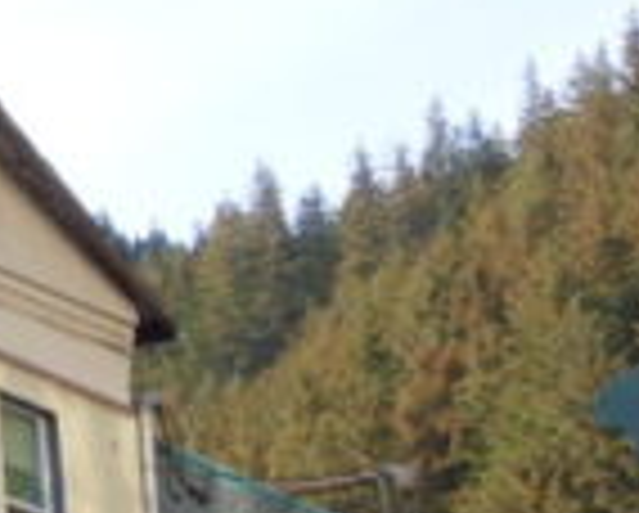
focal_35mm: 189
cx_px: -1566
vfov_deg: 8.0
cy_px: 754
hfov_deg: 8.0
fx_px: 3579
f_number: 4.5
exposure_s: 1/100
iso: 125
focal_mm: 10.4
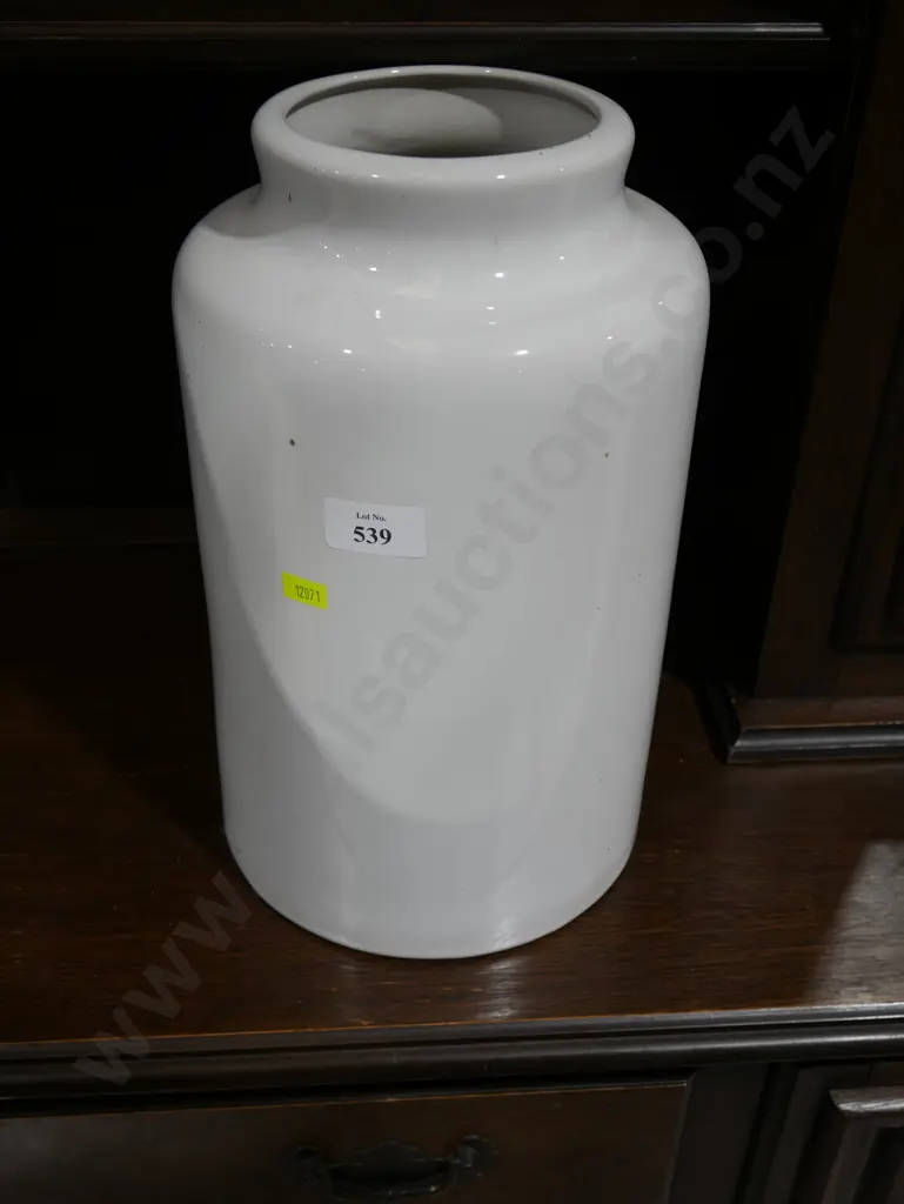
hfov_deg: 36.0
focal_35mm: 40
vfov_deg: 46.8
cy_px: 602
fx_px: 1392
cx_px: 452
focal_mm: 20
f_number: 4.4
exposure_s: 1/60
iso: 250
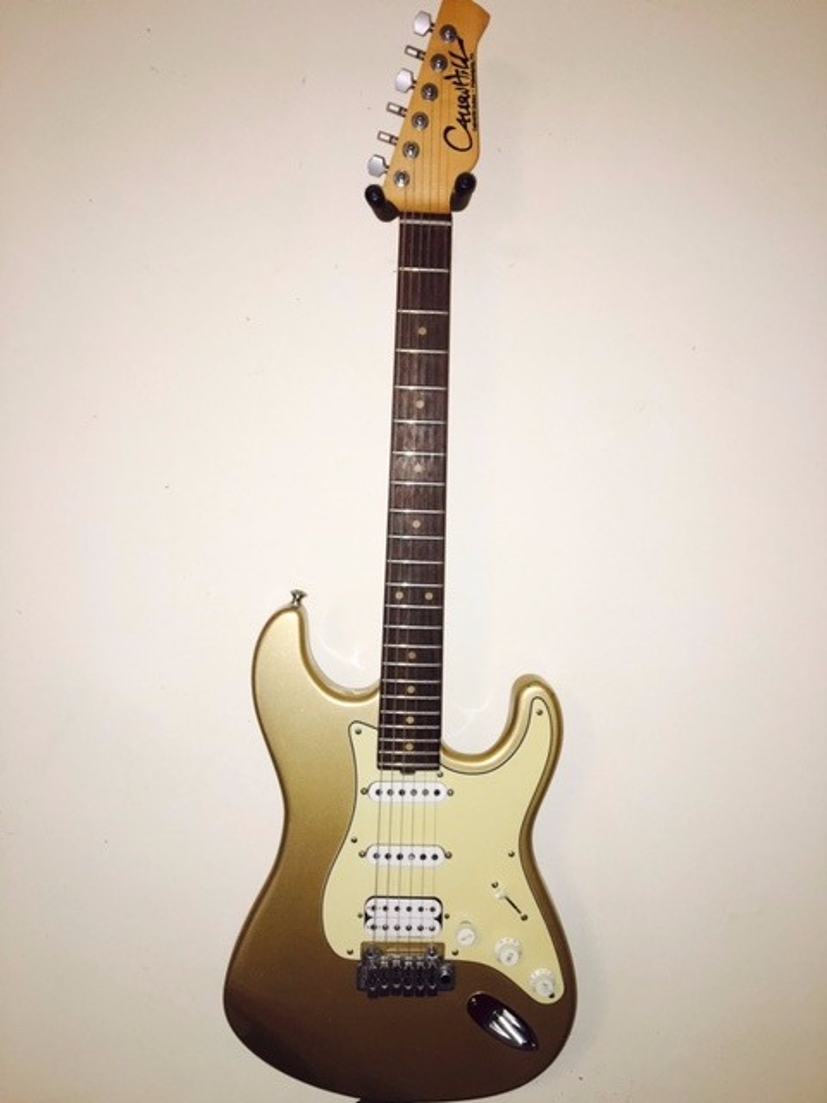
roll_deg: -0.2
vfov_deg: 61.7
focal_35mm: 29
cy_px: 552
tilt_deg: -5.5
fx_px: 924
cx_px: 414
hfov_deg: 48.2
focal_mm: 4.15
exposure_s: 1/24
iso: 40
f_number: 2.2
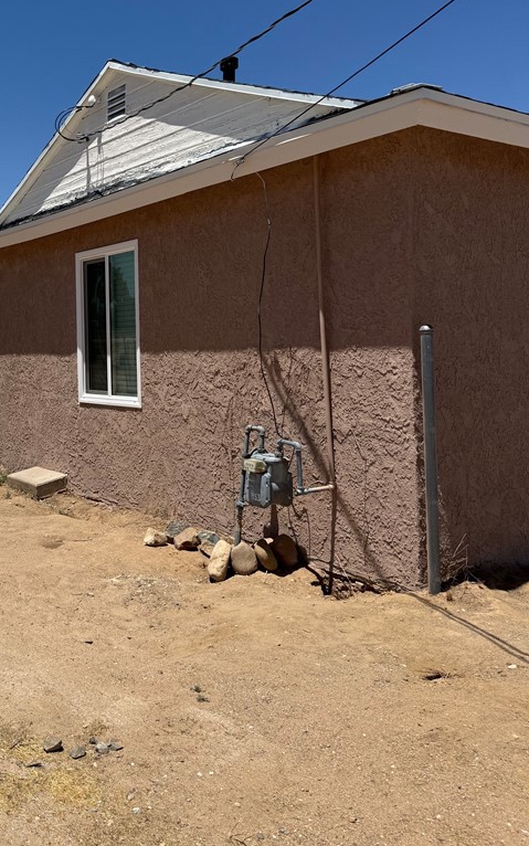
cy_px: 340
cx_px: 115
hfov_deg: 36.2
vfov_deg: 56.3
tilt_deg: +1.3
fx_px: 784
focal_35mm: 34
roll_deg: +0.6
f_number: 1.78
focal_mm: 6.76
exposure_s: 1/8130
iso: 80
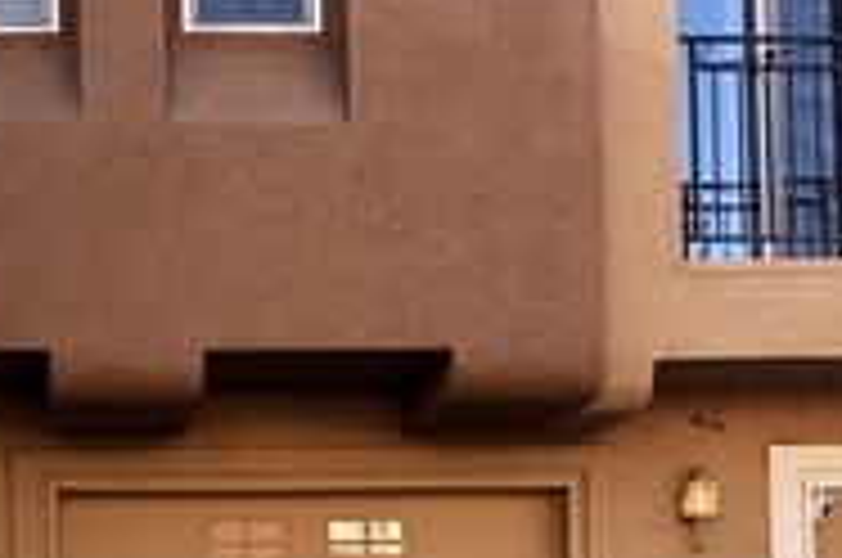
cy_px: 598
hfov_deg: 25.4
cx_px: 128
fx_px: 1821
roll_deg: +1.4
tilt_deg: +3.4
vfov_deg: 16.9
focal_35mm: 78
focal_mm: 3.99
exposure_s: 1/138
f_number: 1.8
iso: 20
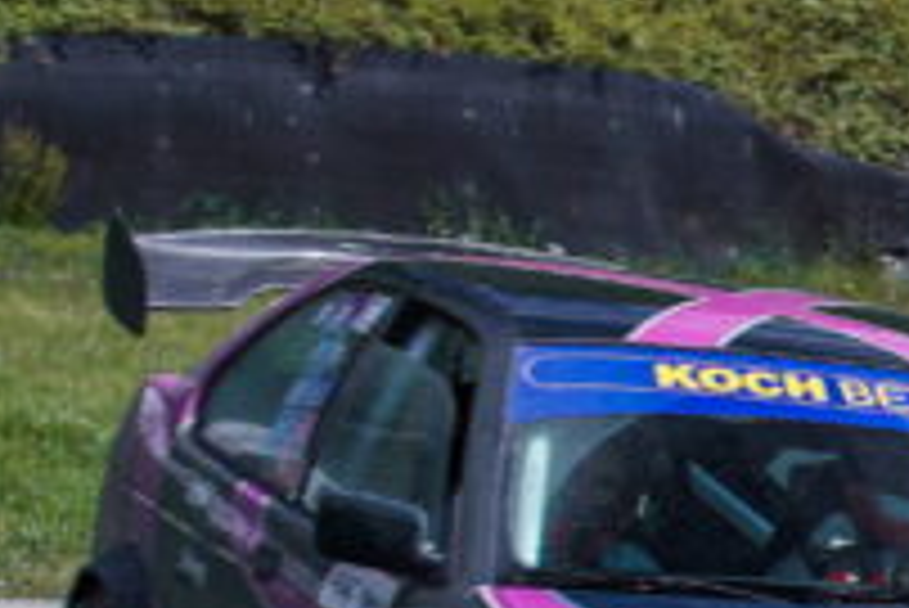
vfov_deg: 3.9
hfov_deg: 5.6
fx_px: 8970
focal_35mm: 355
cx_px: 1976
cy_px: 448
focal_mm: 70
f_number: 5.6
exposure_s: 1/320
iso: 250
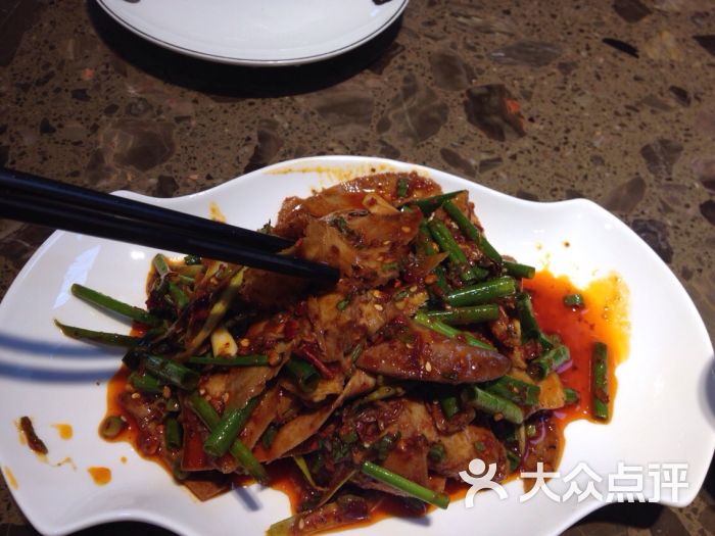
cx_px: 358
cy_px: 268
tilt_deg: -54.0
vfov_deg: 42.9
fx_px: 682
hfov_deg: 55.4
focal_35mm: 33
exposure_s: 1/60
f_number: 2.4
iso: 50
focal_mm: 4.12
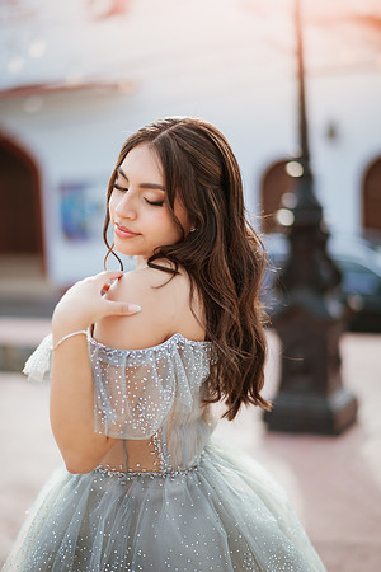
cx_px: 190
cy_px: 286
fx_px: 921
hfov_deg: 23.4
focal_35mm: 58
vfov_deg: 34.5
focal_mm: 58
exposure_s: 1/2500
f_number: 1.4
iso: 100
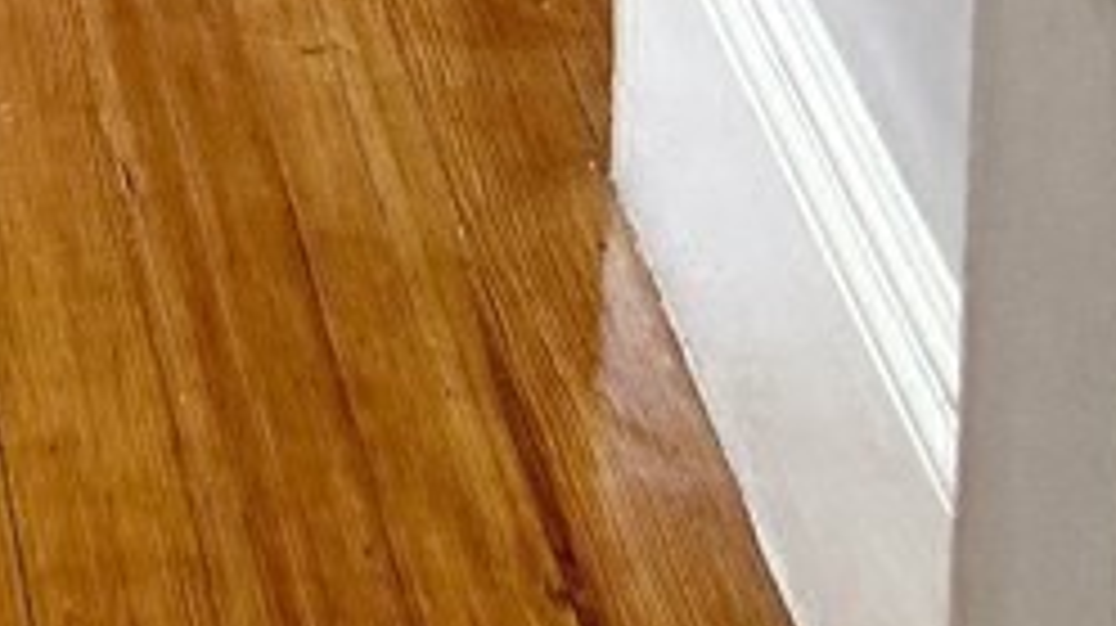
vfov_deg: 5.9
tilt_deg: -4.4
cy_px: -2148
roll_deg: -0.3
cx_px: -1156
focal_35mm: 162
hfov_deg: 11.8
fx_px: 4790
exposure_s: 1/120
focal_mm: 6.76
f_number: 1.78
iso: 200
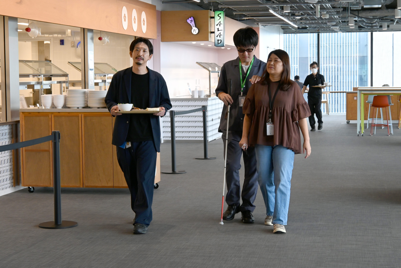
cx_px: 200
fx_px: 835
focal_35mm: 75
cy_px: 134
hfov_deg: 27.0
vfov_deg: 18.2
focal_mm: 50
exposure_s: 1/125
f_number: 6.3
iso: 640
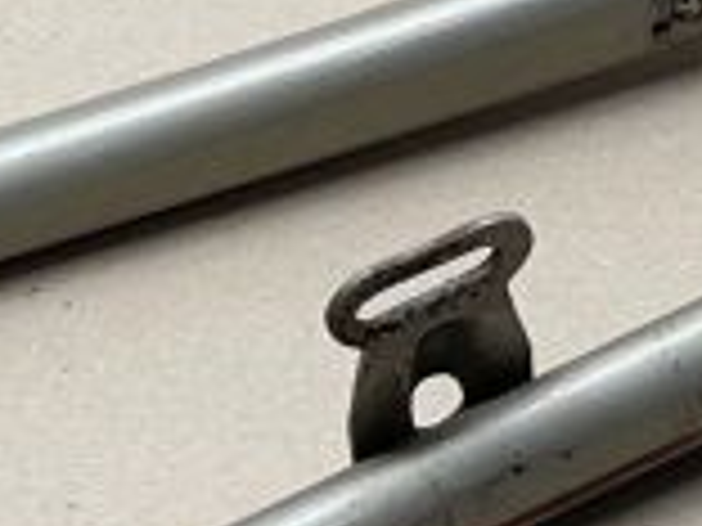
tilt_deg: -51.6
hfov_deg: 9.9
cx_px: 500
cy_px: 22
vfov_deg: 7.4
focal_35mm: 200
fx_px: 4056
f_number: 1.6
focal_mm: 4.2
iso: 64
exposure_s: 1/100
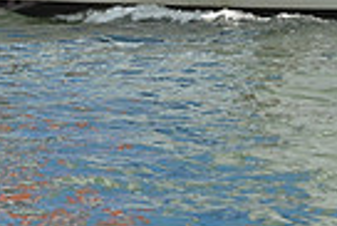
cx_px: 270
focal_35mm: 299
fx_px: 2802
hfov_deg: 6.9
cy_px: -160
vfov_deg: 4.6
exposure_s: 1/1250
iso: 320
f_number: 8
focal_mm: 70
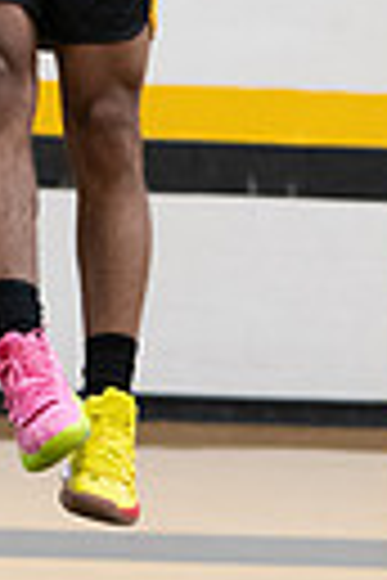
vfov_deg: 5.6
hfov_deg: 3.8
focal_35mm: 365
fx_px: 5885
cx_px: 14
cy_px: 9
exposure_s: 1/200
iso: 2000
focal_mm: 70
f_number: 2.8
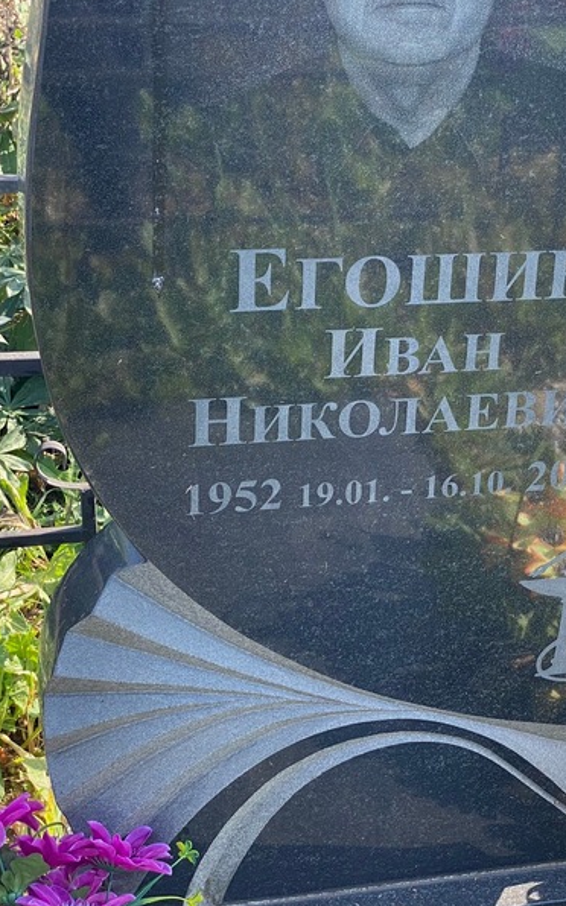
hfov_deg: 17.4
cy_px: 455
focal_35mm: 74
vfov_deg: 27.9
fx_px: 1828
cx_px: 456
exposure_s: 1/255
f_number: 2
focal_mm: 6
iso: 20
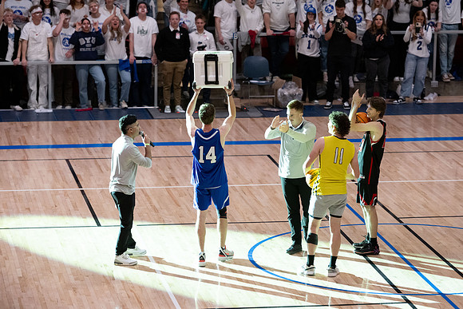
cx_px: 234
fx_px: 2016
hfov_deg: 13.1
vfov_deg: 8.8
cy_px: 135
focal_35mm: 157
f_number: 2.8
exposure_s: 1/500
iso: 3200
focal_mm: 135
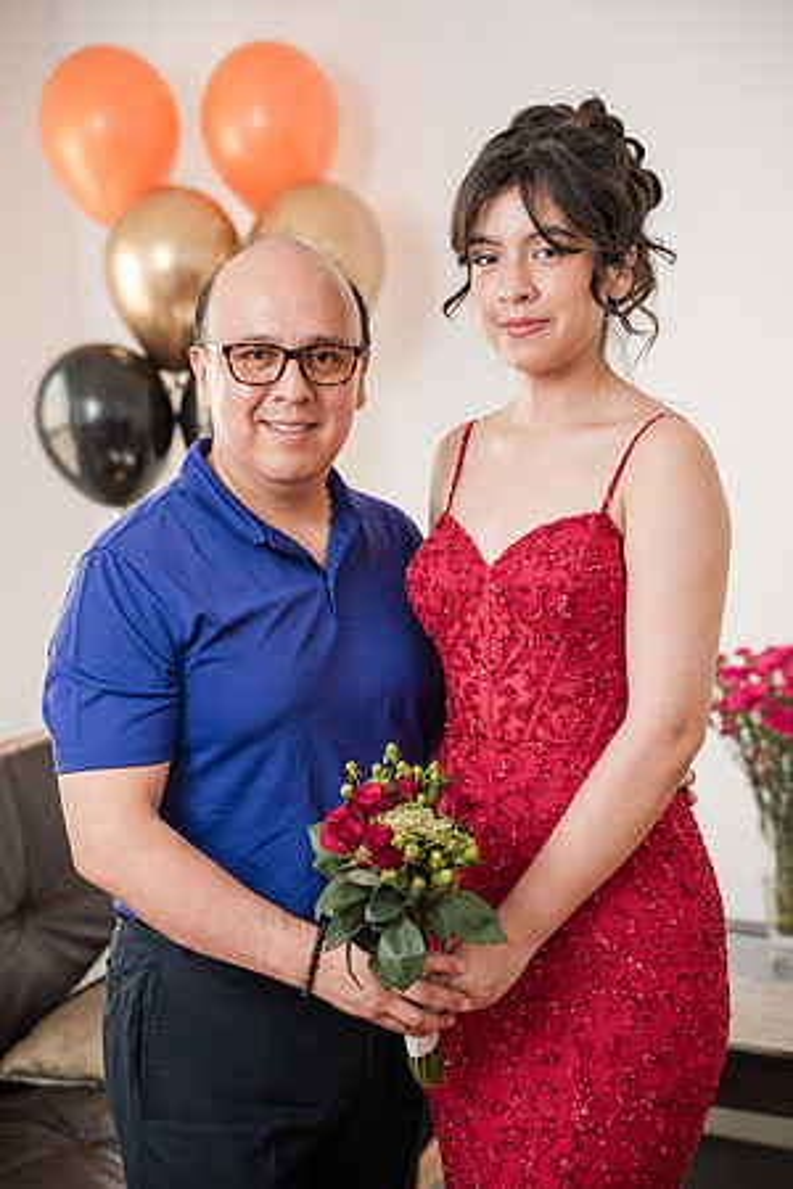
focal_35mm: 70
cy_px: 594
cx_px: 396
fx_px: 2313
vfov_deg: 28.8
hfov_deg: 19.5
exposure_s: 1/250
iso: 1000
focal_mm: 70
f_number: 3.2
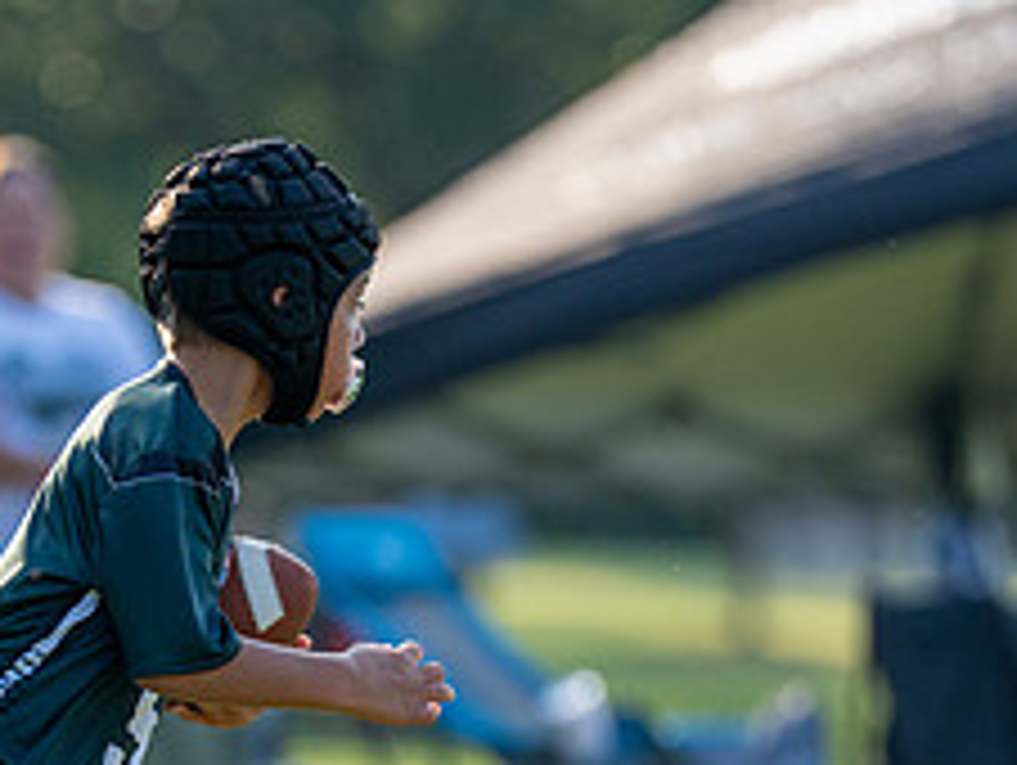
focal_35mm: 663
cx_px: 258
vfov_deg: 2.2
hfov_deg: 3.0
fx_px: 19499
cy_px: 801
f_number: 2.8
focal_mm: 200
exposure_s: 1/2000
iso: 250
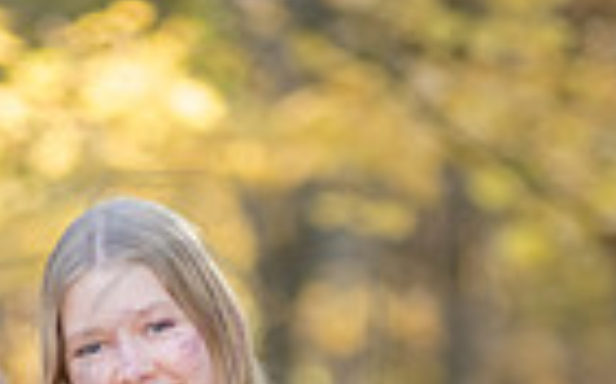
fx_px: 7938
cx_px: 197
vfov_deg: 2.8
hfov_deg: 4.4
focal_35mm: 473
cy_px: 751
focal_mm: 145
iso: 800
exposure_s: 1/320
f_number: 3.2
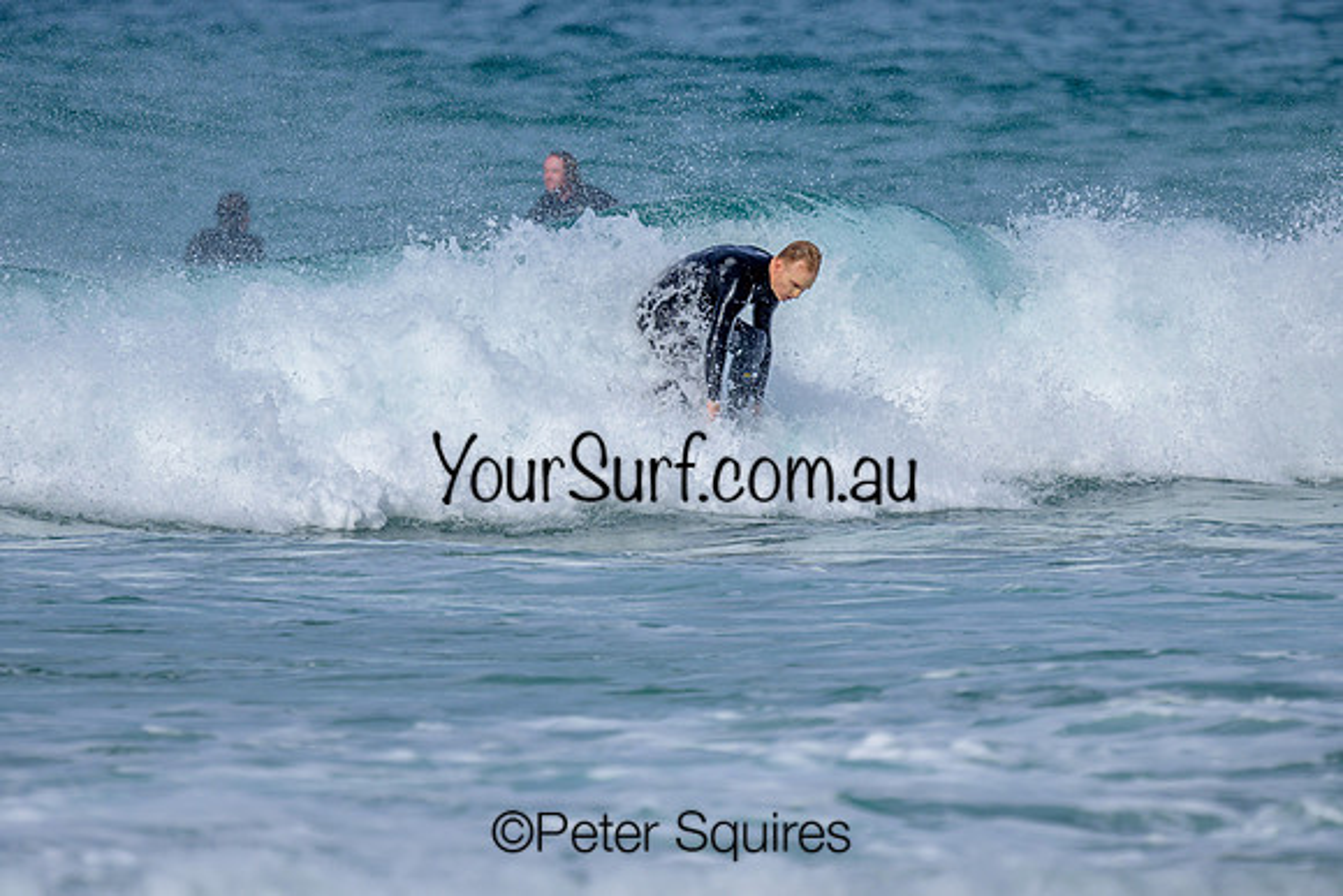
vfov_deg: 1.3
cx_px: 570
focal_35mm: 1101
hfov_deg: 1.9
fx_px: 41067
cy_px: 476
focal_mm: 800
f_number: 6.3
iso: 140
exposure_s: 1/2000
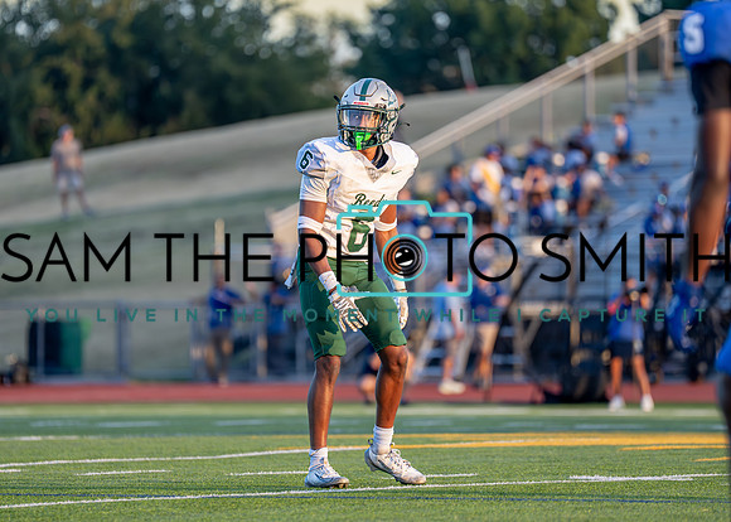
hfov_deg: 7.3
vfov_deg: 5.2
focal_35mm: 276
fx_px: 5727
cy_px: 253
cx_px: 373
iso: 500
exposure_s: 1/1250
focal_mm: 200
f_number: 2.8
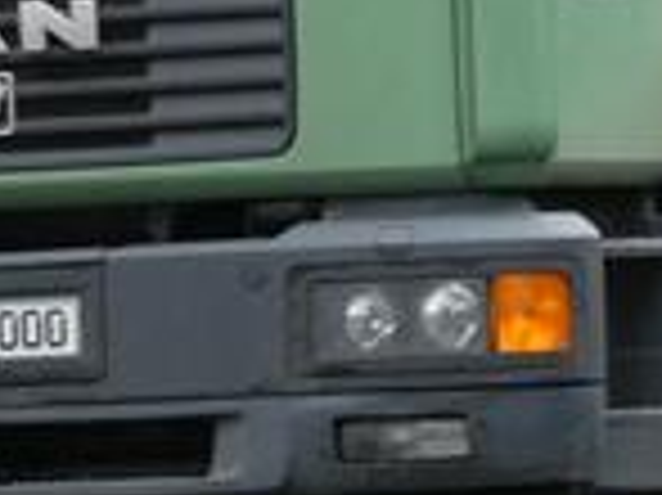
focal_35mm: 578
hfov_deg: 3.4
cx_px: 1135
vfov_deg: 2.6
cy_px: -36
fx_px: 11045
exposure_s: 1/80
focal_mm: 19
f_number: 5.1
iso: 200
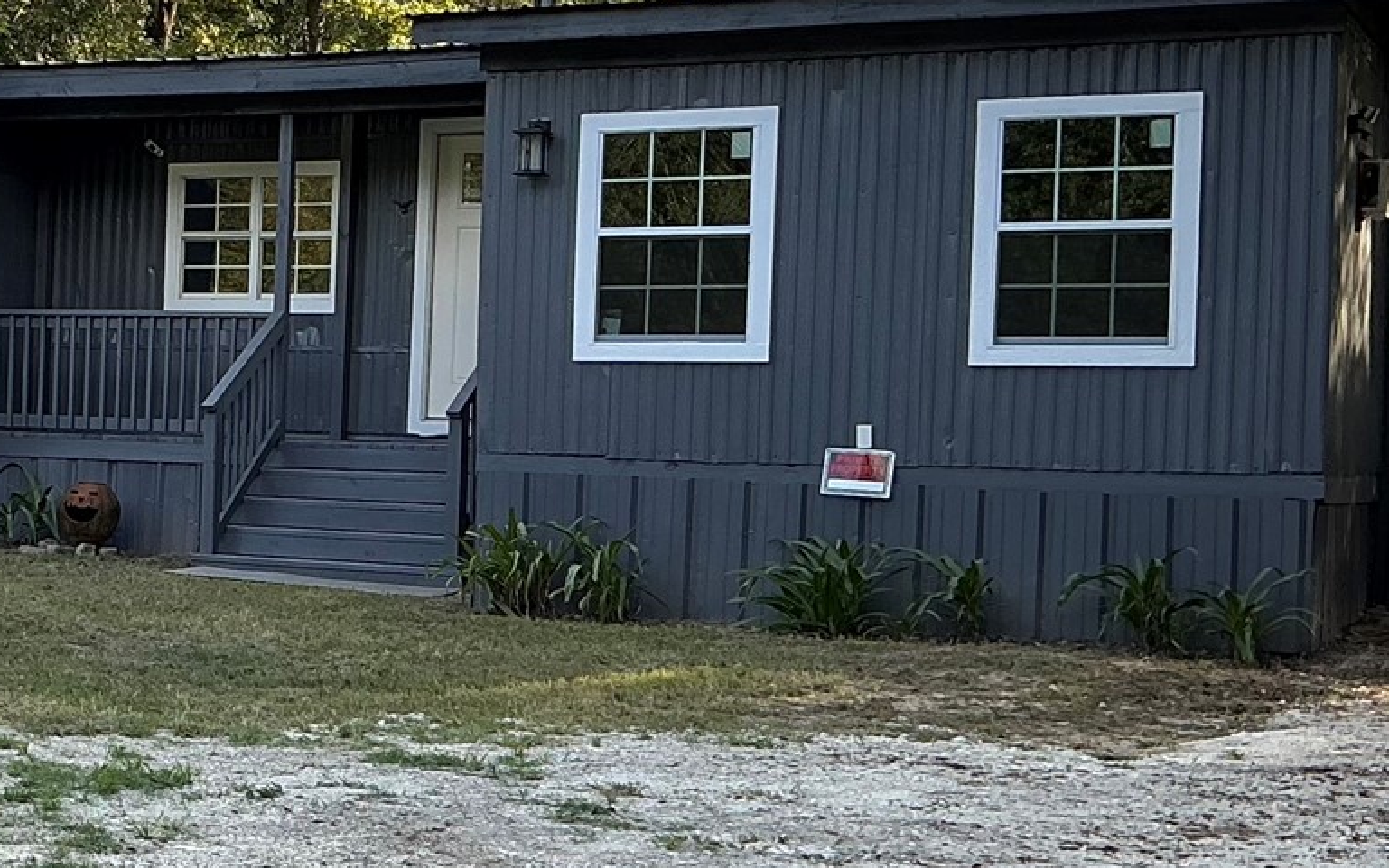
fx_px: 2991
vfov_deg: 16.5
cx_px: -141
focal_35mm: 79
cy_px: 512
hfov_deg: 24.4
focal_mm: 3
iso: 25
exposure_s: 1/208
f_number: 1.8
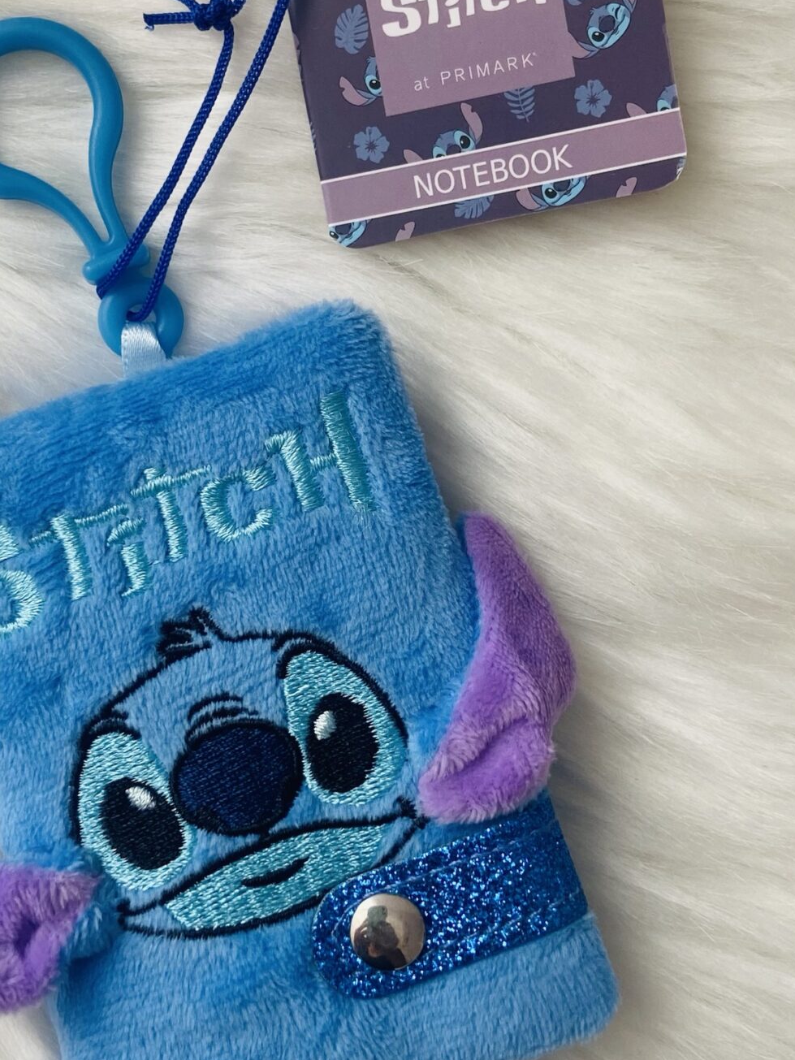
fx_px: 1561
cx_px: 324
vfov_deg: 37.5
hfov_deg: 28.5
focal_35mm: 51
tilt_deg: -88.1
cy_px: 478
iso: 64
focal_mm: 4.25
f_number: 1.8
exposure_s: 1/122
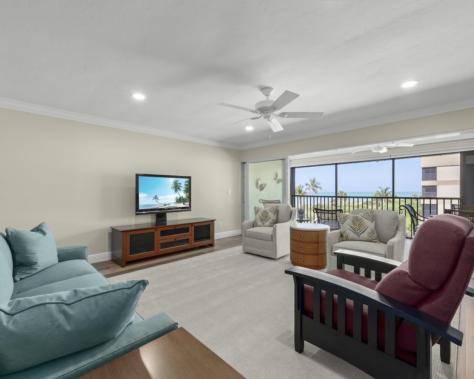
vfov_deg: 80.4
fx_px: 224
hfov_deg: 93.1
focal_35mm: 16
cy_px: 191
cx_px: 239
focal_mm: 14
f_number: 11
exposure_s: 1/3
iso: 400
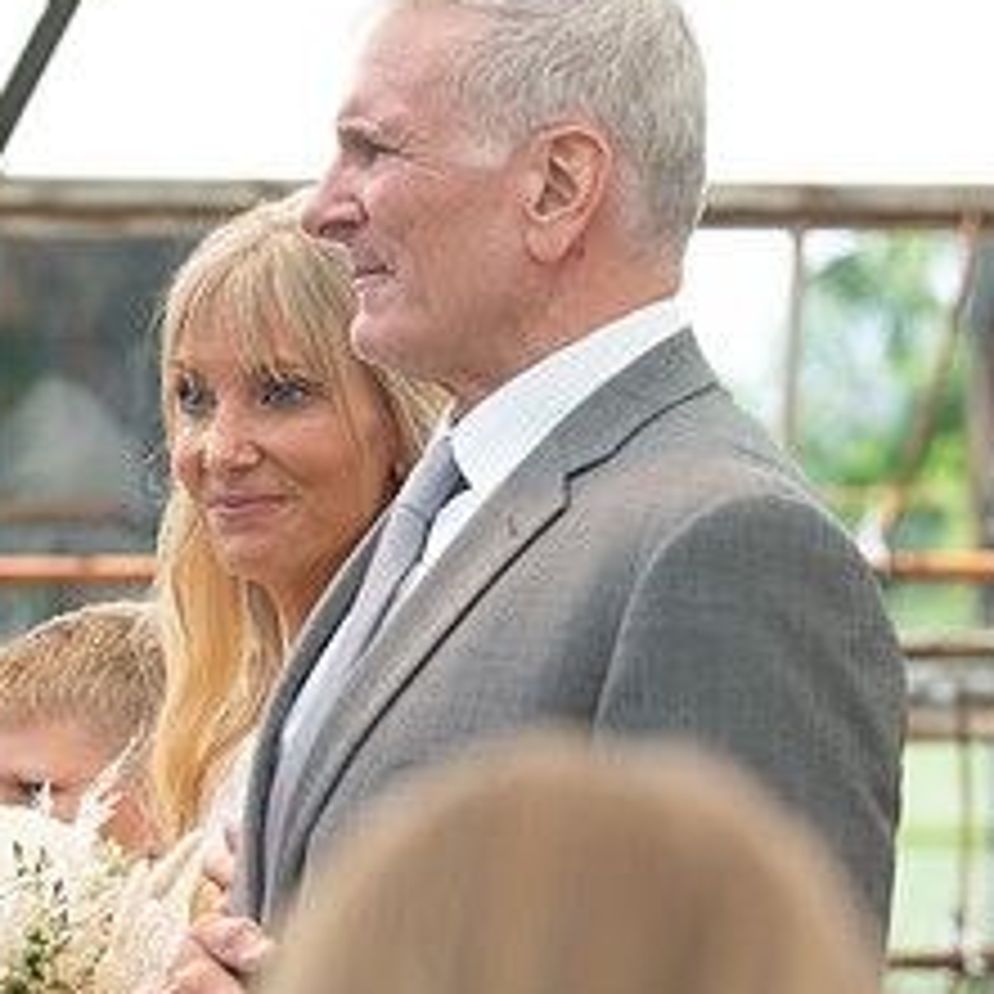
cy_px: 735
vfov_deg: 7.0
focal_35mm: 251
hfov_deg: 7.0
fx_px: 8154
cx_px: 310
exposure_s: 1/250
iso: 160
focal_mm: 110
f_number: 5
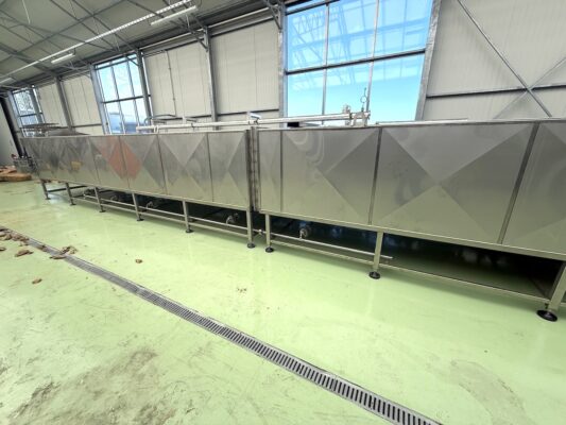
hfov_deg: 102.1
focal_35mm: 14
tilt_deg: -17.3
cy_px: 212
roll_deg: +1.1
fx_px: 229
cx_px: 283
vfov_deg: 85.7
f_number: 2.2
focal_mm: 2.22
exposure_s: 1/502
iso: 40
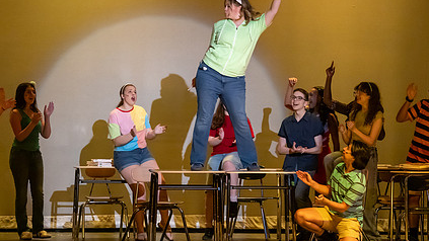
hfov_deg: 11.3
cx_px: 271
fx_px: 2161
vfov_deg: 6.4
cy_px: 69
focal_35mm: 190
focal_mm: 110
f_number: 2.8
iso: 3600
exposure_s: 1/500
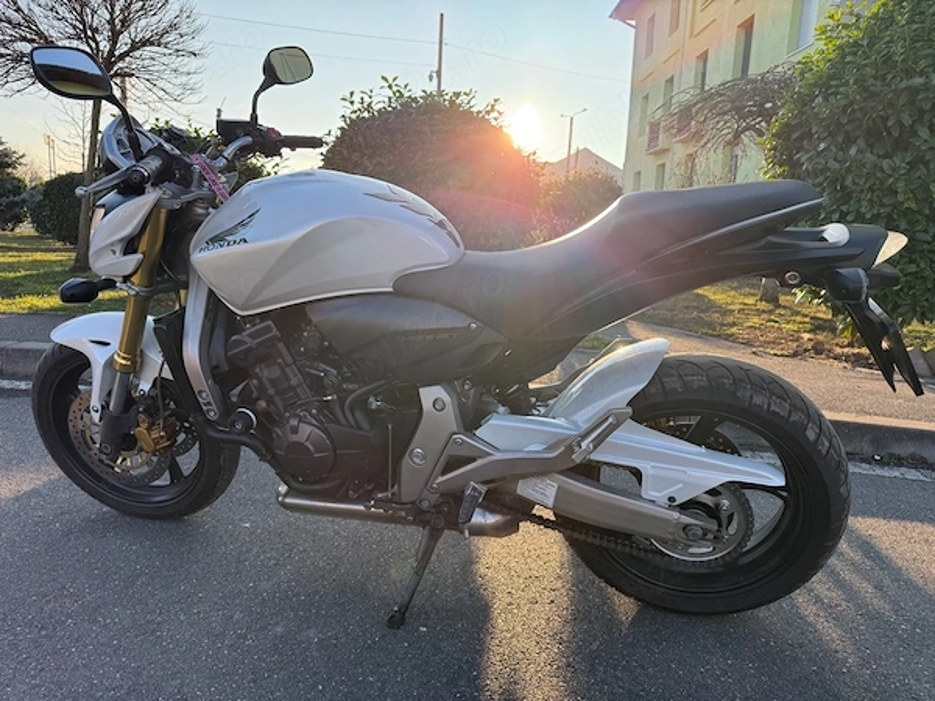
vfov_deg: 56.8
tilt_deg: -9.8
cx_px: 468
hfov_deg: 71.6
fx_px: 648
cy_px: 350
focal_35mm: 24
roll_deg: -2.4
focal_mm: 6.76
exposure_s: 1/1156
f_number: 1.78
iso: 100
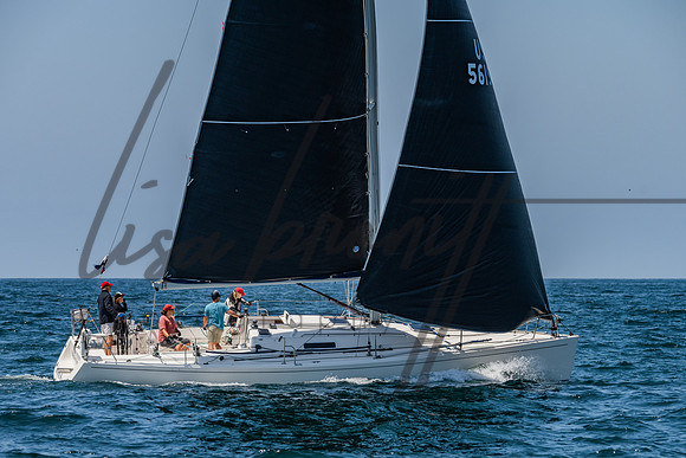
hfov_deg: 9.5
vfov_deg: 6.4
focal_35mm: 216
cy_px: 266
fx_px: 4114
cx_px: 343
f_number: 6.3
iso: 250
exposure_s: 1/2000
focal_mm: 180
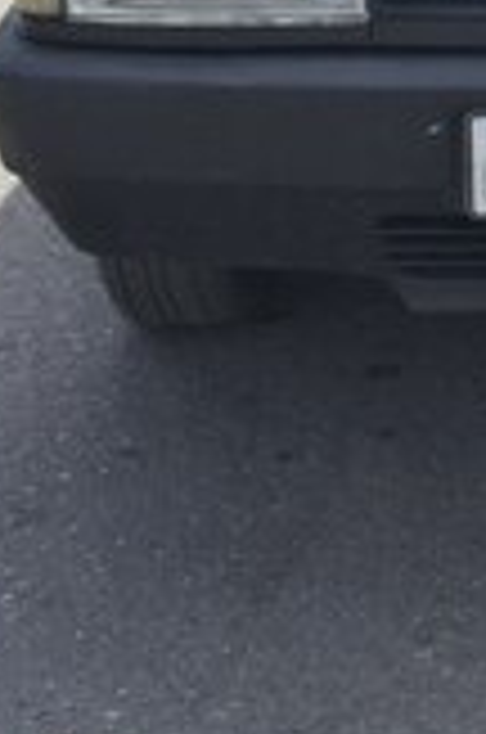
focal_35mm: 92
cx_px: 698
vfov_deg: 20.9
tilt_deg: -16.0
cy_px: -104
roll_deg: -4.4
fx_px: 1871
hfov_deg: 14.0
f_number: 2.2
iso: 32
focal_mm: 4.15
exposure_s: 1/1099
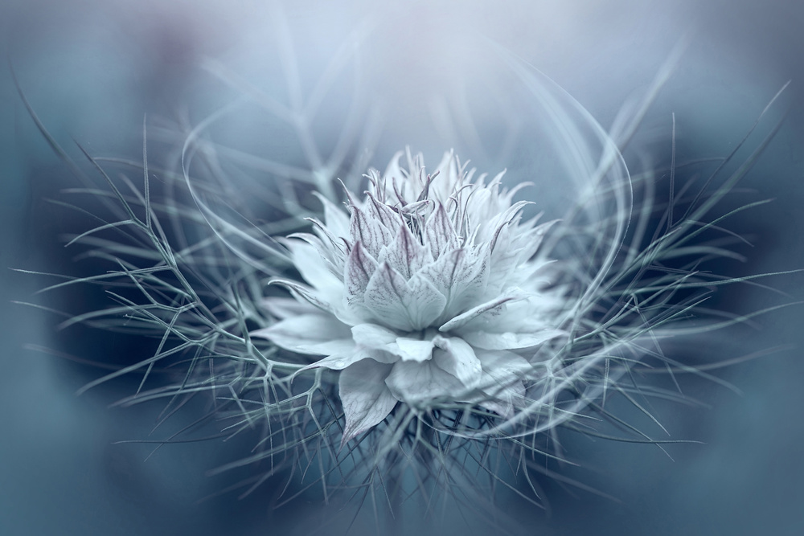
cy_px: 268
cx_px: 402
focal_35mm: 105
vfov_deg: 13.0
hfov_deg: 19.5
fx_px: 2345
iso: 320
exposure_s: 1/320
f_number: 5.6
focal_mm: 105
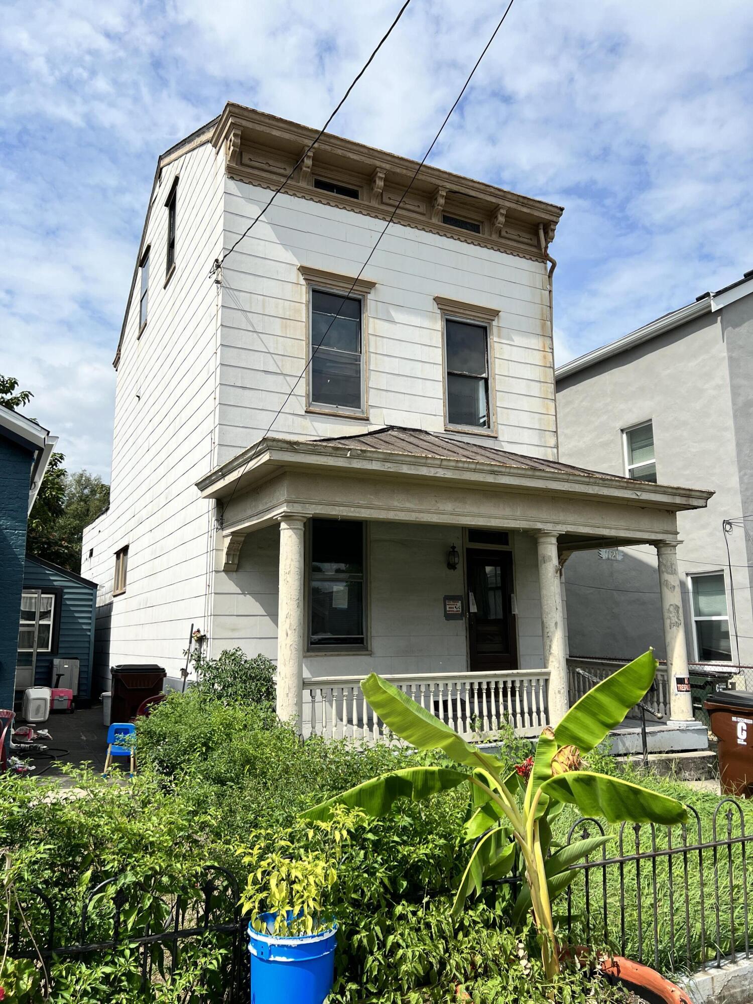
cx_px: 376
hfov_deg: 53.1
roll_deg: +0.0
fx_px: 754
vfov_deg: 67.3
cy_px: 502
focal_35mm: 26
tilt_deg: +11.0
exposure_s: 1/6993
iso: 50
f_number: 1.5
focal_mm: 5.7
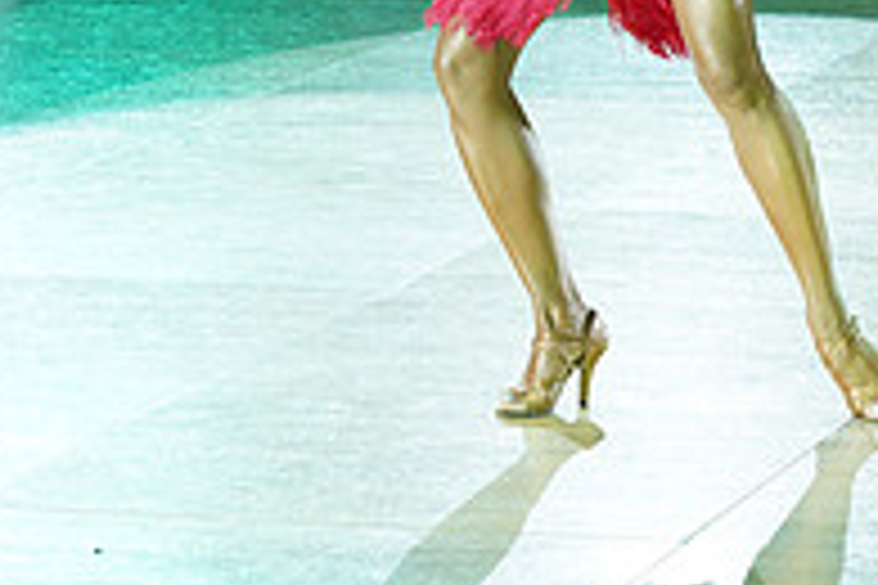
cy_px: -241
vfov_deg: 5.3
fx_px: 6243
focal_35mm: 256
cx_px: 878
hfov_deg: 8.0
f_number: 5.6
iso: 1600
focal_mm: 86
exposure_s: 1/160
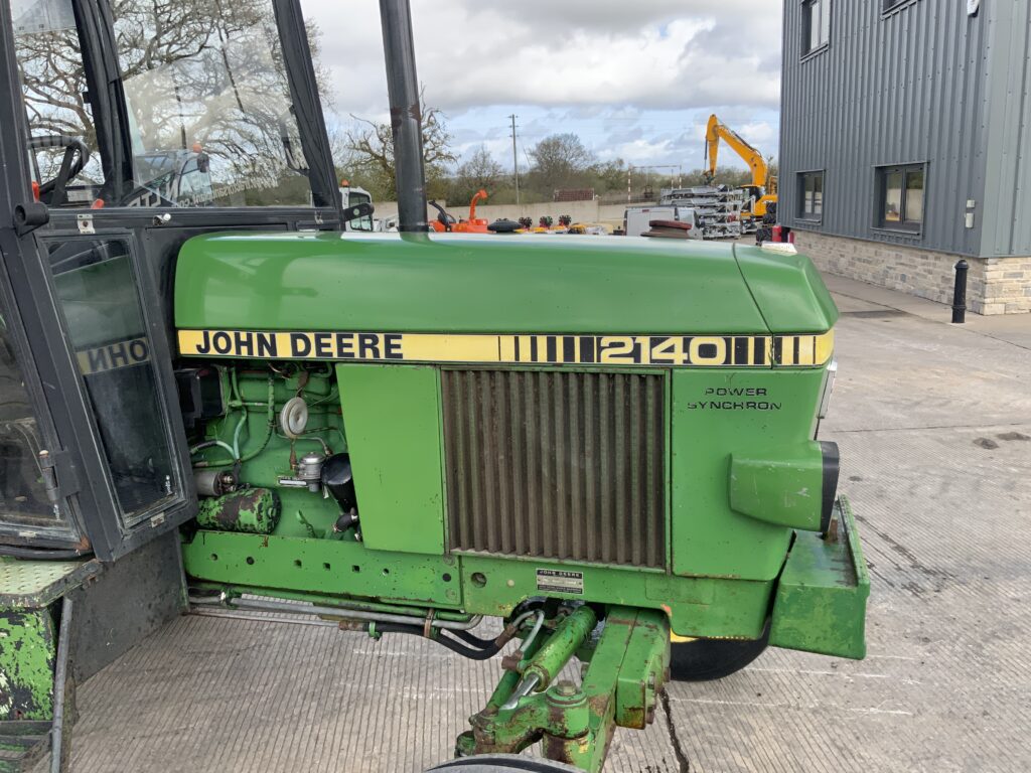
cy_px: 386
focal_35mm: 29
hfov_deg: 61.7
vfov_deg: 48.2
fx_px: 864
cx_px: 516
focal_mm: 3
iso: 16
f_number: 1.8
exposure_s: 1/509
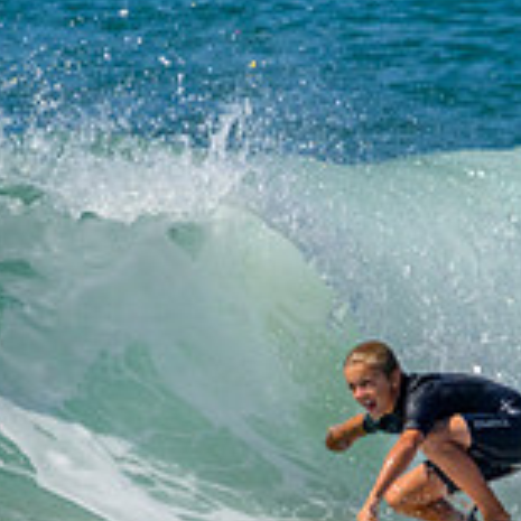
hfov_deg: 0.5
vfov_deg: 0.5
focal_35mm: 3512
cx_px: 438
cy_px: 466
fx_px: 59803
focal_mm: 800
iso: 800
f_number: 11
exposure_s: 1/2000
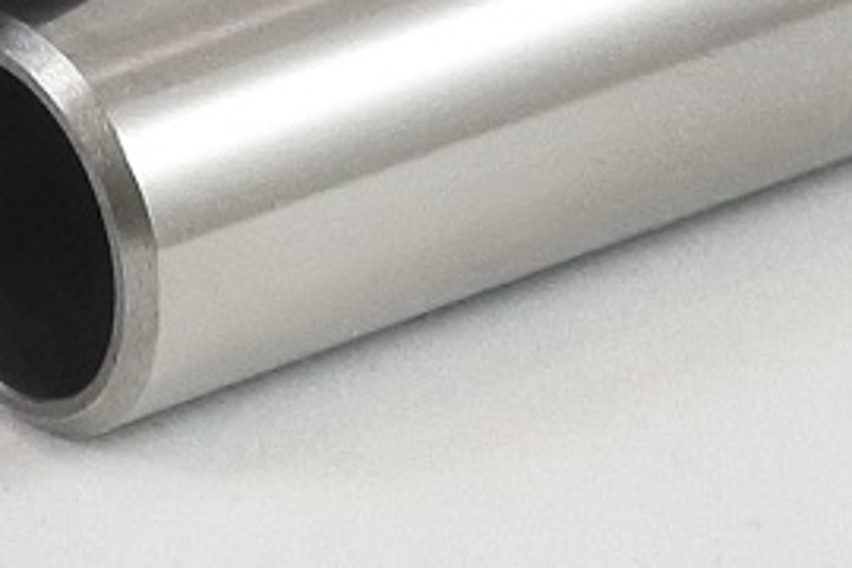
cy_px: -312
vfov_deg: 3.7
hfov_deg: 5.5
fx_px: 8661
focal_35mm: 366
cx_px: -672
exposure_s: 1/125
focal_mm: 20.6
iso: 450
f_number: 4.8
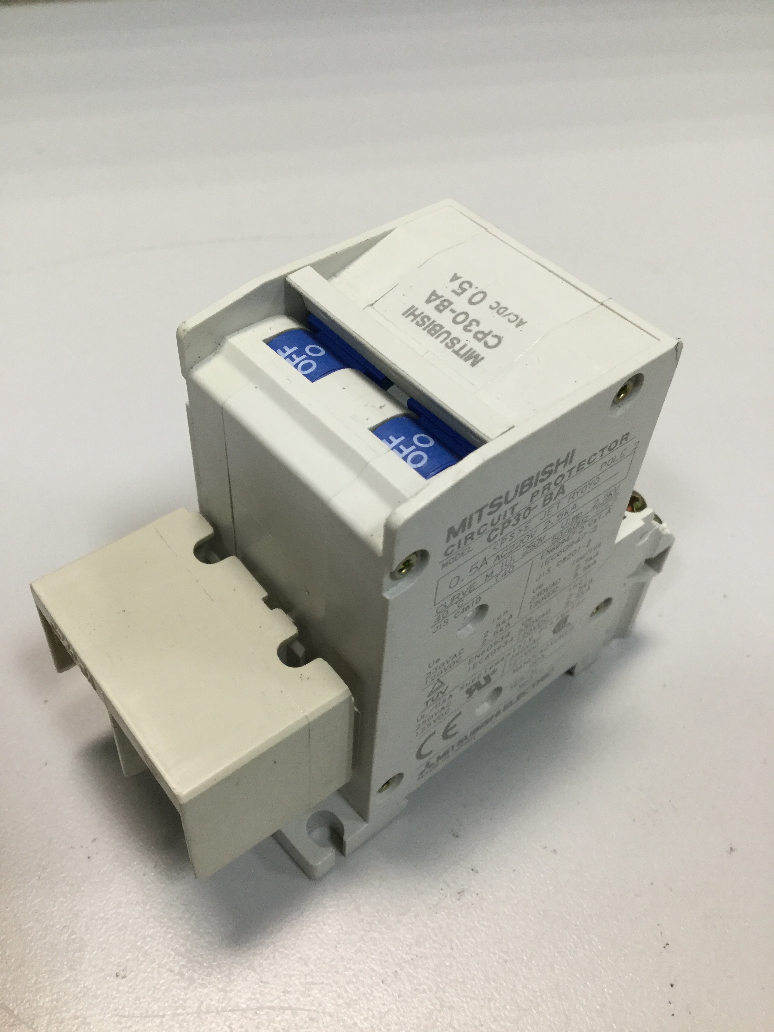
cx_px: 387
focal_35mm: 31
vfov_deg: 58.4
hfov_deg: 45.4
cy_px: 516
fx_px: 924
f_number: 2.4
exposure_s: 1/30
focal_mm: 3.3
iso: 32
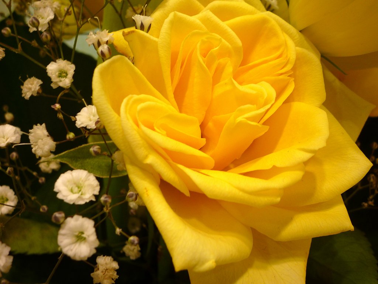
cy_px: 142
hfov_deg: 51.4
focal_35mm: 36
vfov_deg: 39.7
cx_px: 189
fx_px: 393
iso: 100
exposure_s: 1/40
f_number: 3.8
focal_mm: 6.3
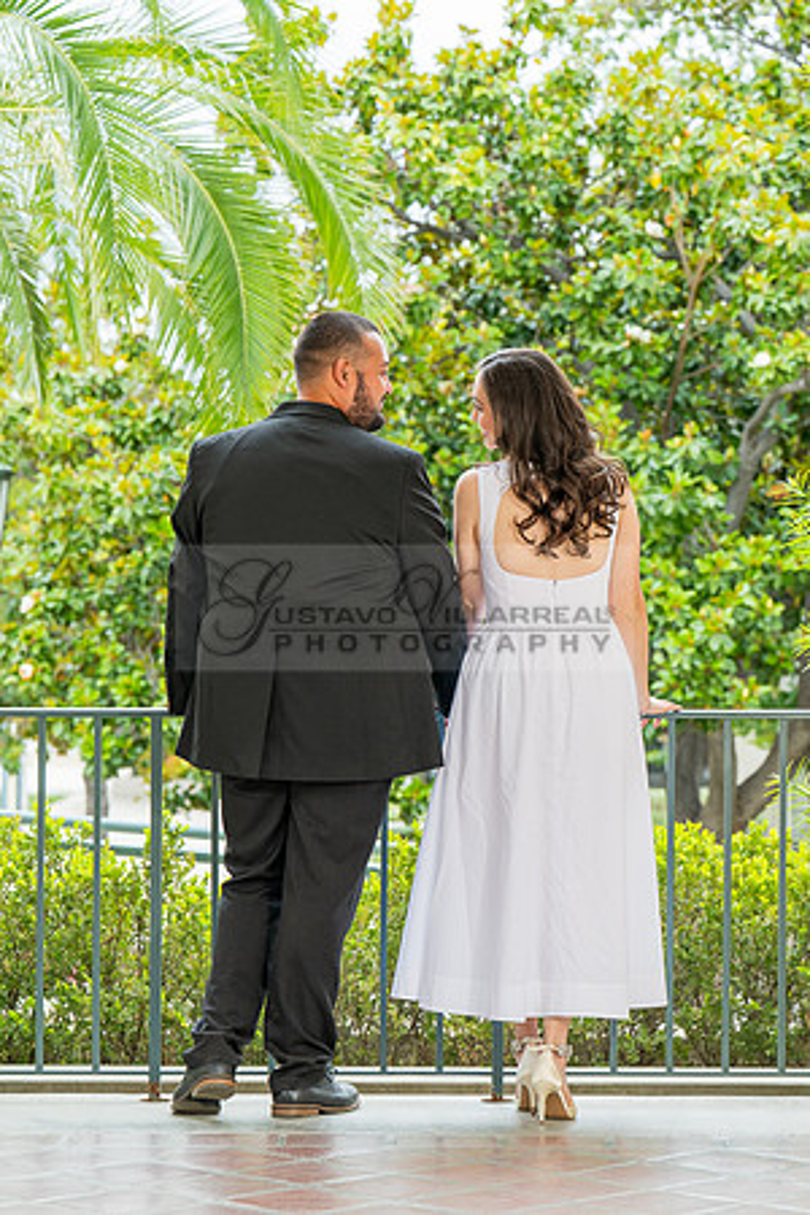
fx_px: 3543
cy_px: 608
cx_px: 404
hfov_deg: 13.0
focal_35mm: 105
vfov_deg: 19.5
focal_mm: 70
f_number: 4
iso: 200
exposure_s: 1/200
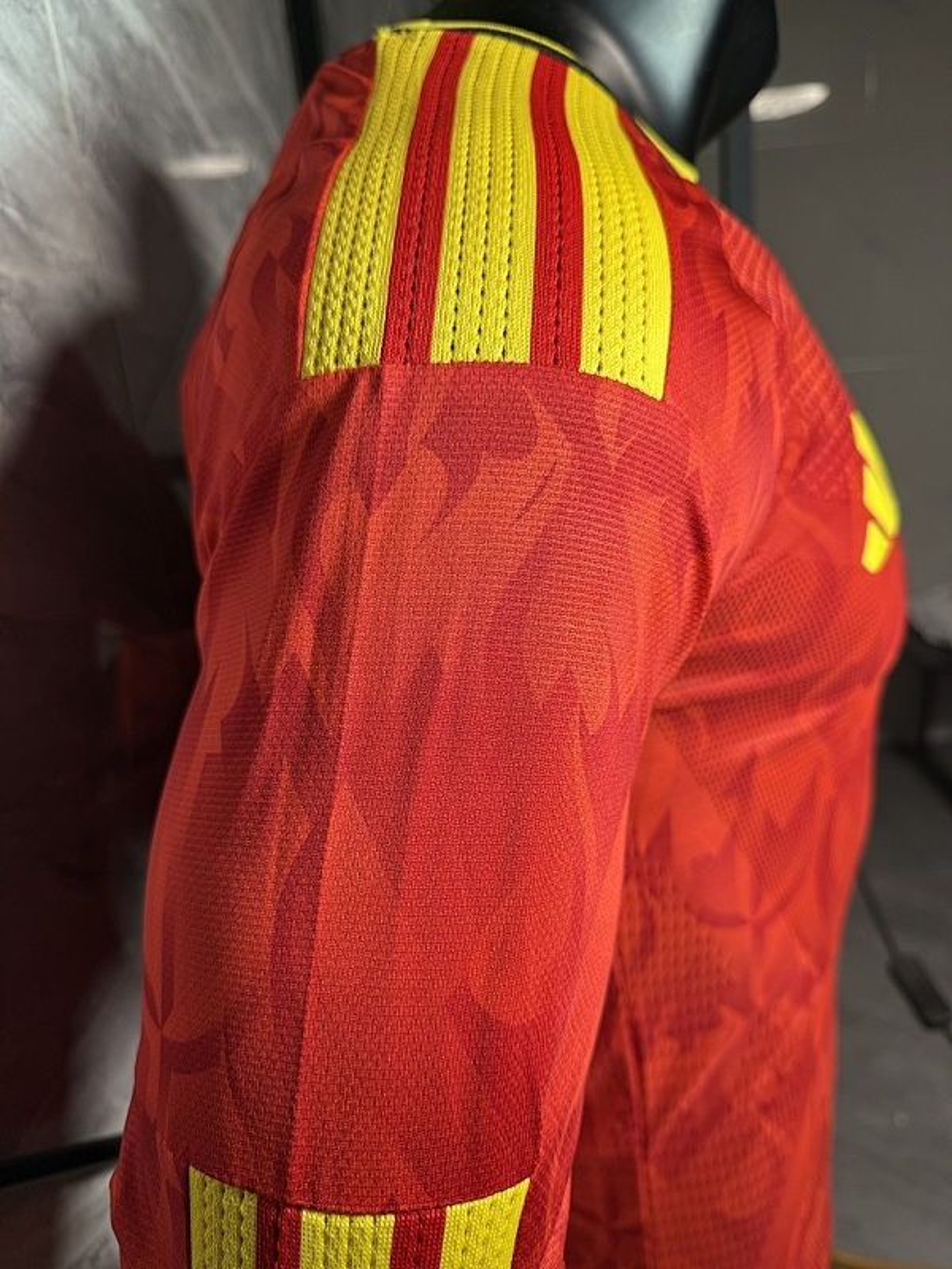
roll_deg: +5.2
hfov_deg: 56.8
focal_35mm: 24
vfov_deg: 71.6
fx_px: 880
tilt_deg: -19.9
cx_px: 476
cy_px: 634
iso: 125
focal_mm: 6.76
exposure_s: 1/50
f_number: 1.78
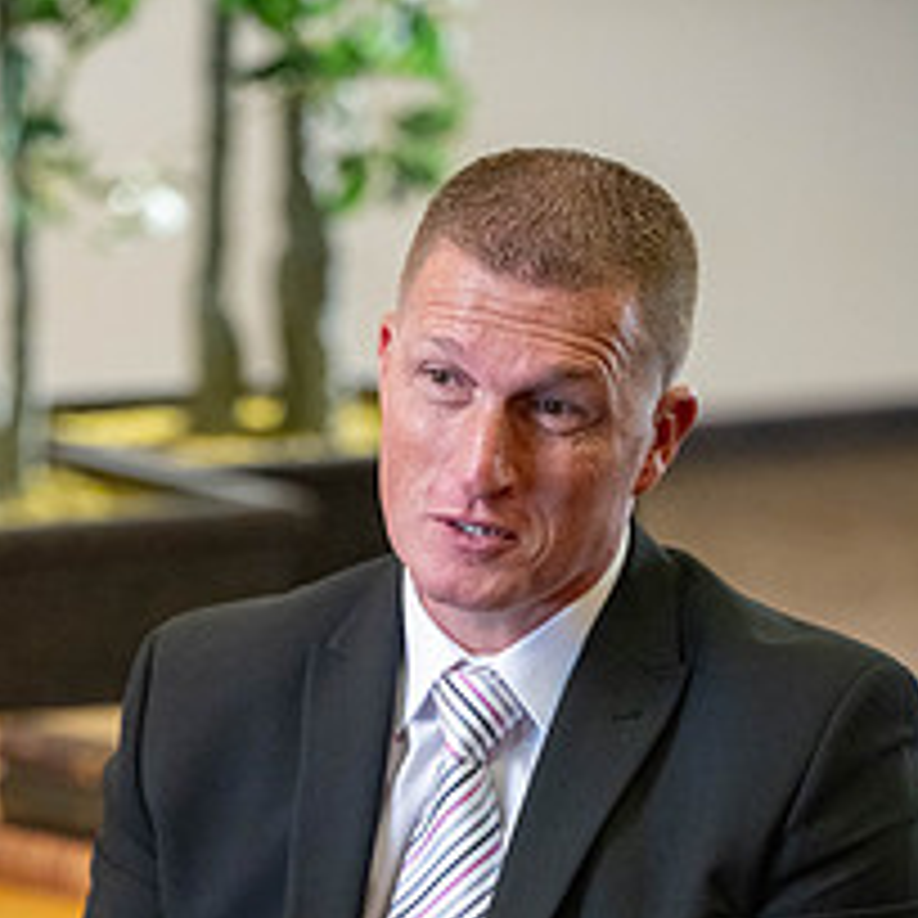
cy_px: 936
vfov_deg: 8.1
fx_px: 6481
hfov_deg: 8.1
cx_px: 274
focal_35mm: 216
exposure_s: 1/320
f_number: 2.8
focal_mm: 115
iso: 6400
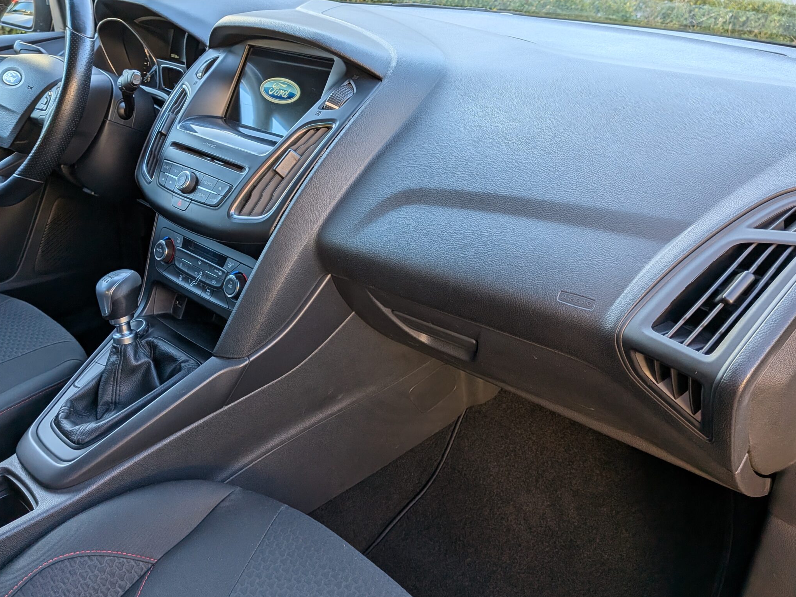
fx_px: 690
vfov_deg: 46.7
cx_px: 362
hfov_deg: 59.9
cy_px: 266
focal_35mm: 30
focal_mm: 4.53
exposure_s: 1/338
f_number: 1.7
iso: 24
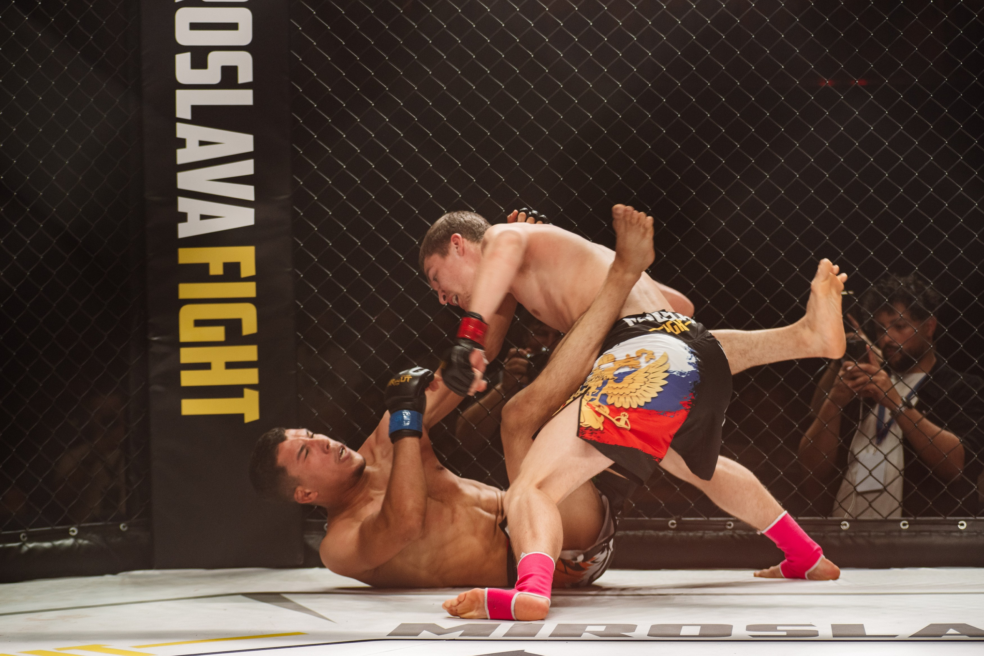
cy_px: 328
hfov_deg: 19.7
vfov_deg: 13.2
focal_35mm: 104
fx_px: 2832
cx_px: 492
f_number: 4
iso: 720
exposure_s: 1/320
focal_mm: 100
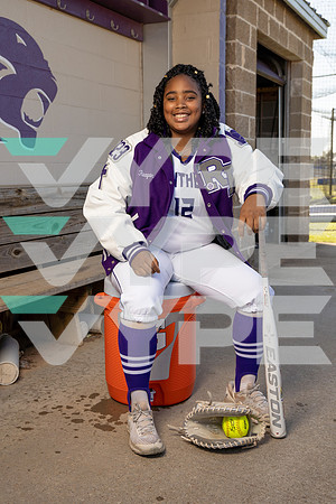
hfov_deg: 31.9
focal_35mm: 42
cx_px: 168
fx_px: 588
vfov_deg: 46.4
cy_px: 252
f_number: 5.6
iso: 100
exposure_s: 1/250
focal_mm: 42
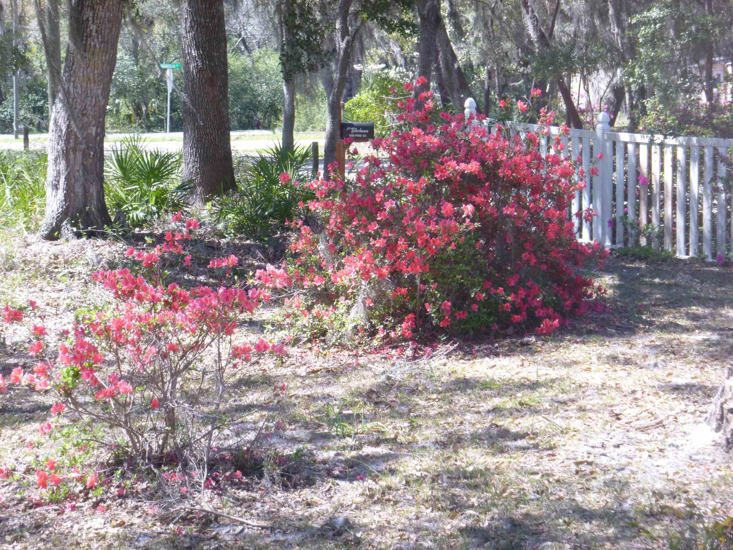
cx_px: 366
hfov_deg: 19.6
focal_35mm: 100
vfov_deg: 14.8
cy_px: 275
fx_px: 2118
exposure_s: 1/60
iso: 100
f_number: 5.7
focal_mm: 18
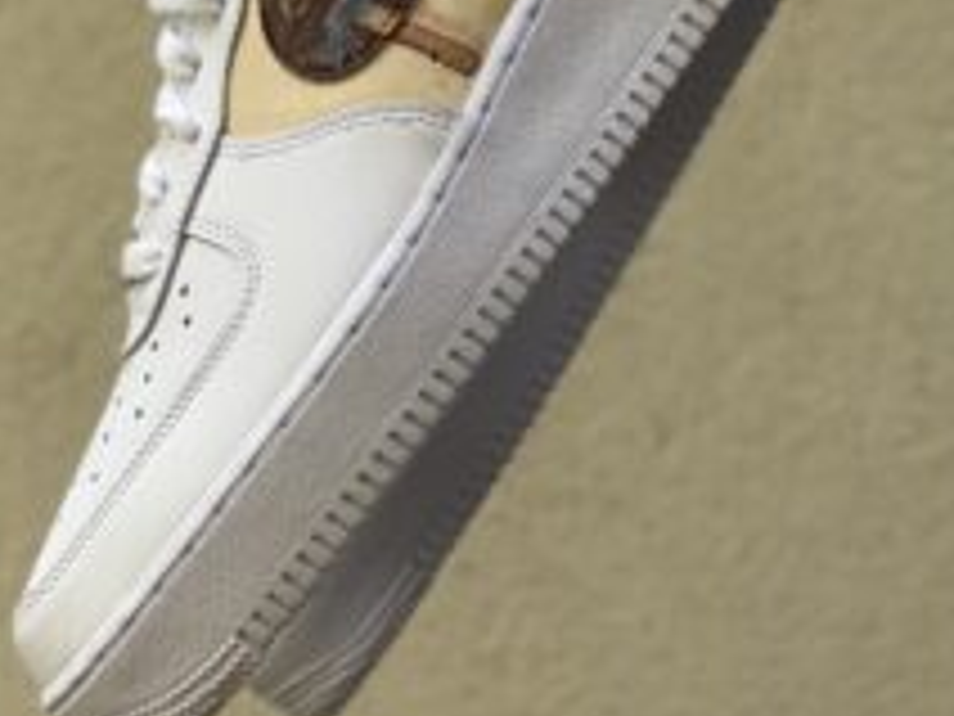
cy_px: 32
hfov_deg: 20.0
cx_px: 374
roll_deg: -1.0
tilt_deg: +6.8
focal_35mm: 98
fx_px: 2701
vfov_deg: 14.9
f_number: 2
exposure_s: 1/122
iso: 40
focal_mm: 6
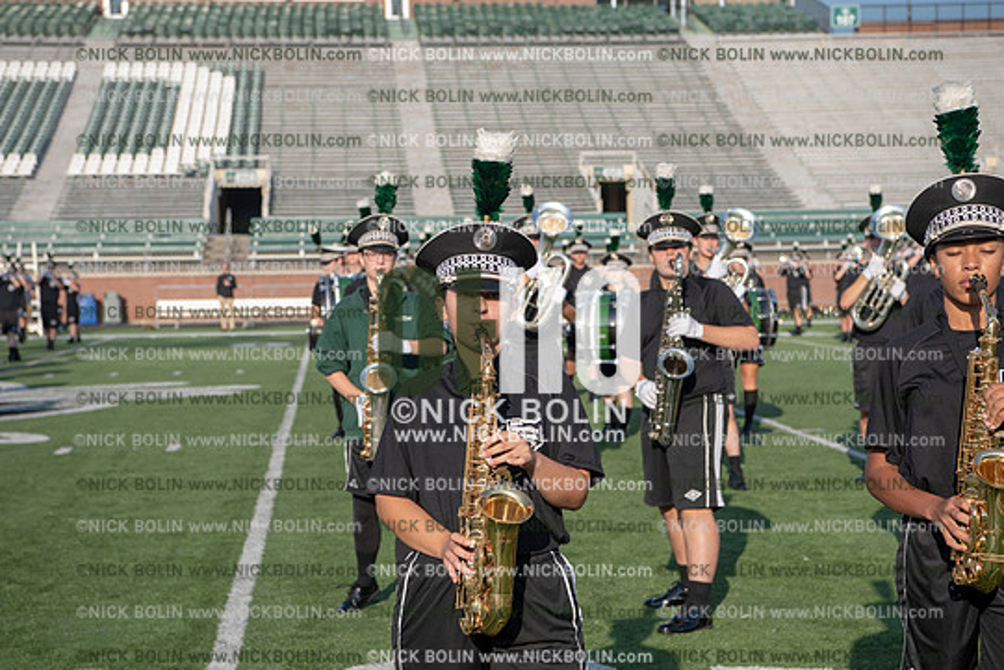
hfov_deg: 27.0
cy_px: 355
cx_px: 508
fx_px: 2092
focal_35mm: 75
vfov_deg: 18.2
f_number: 5.6
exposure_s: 1/500
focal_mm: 70
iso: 100
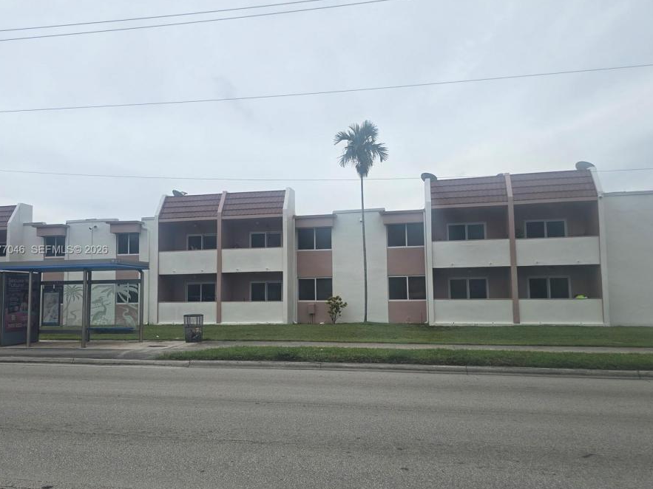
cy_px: 250
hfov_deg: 69.4
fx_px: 472
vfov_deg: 54.9
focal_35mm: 25
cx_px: 325
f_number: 1.7
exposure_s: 1/572
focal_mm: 6.3
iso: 12
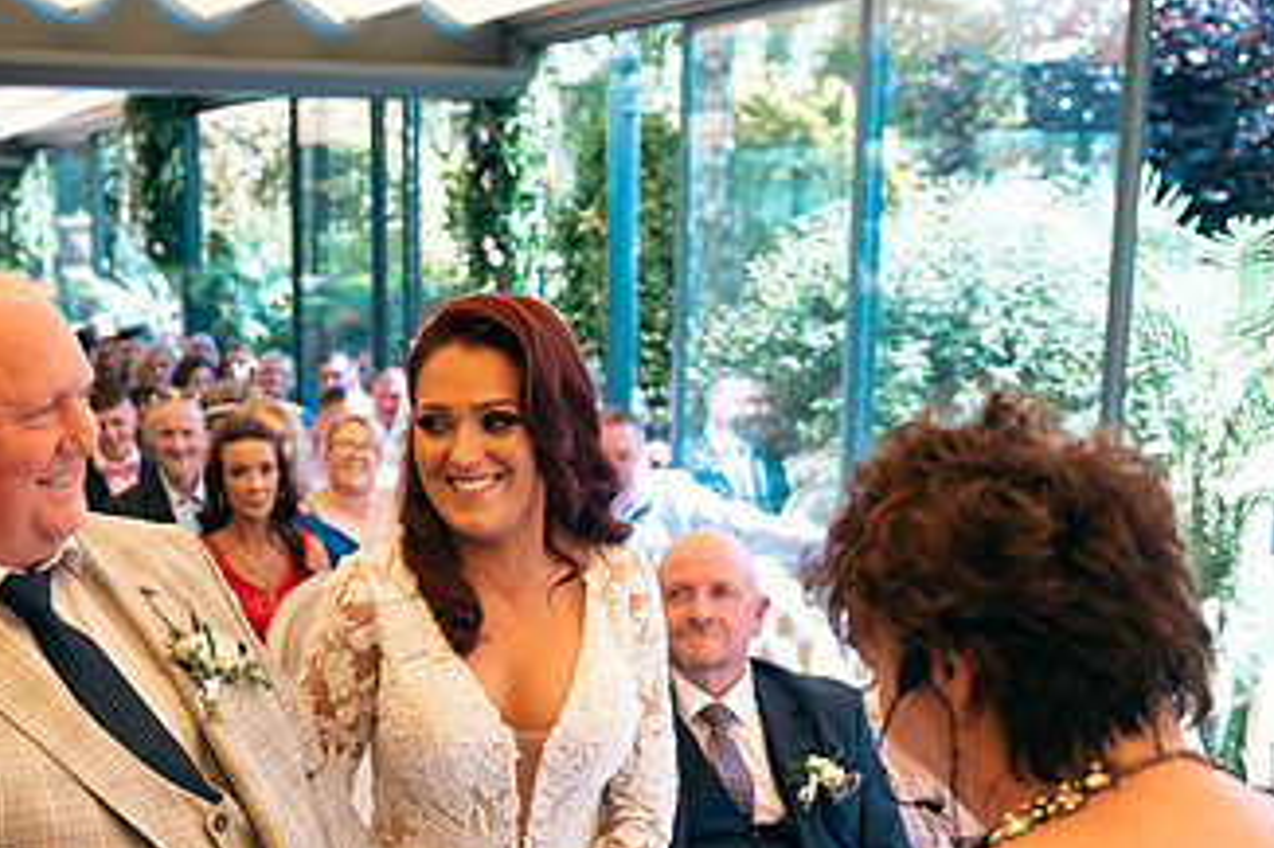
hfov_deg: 34.9
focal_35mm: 57
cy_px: 686
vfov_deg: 23.4
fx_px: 2016
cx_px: 492
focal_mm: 32
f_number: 3.5
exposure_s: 1/250
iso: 250
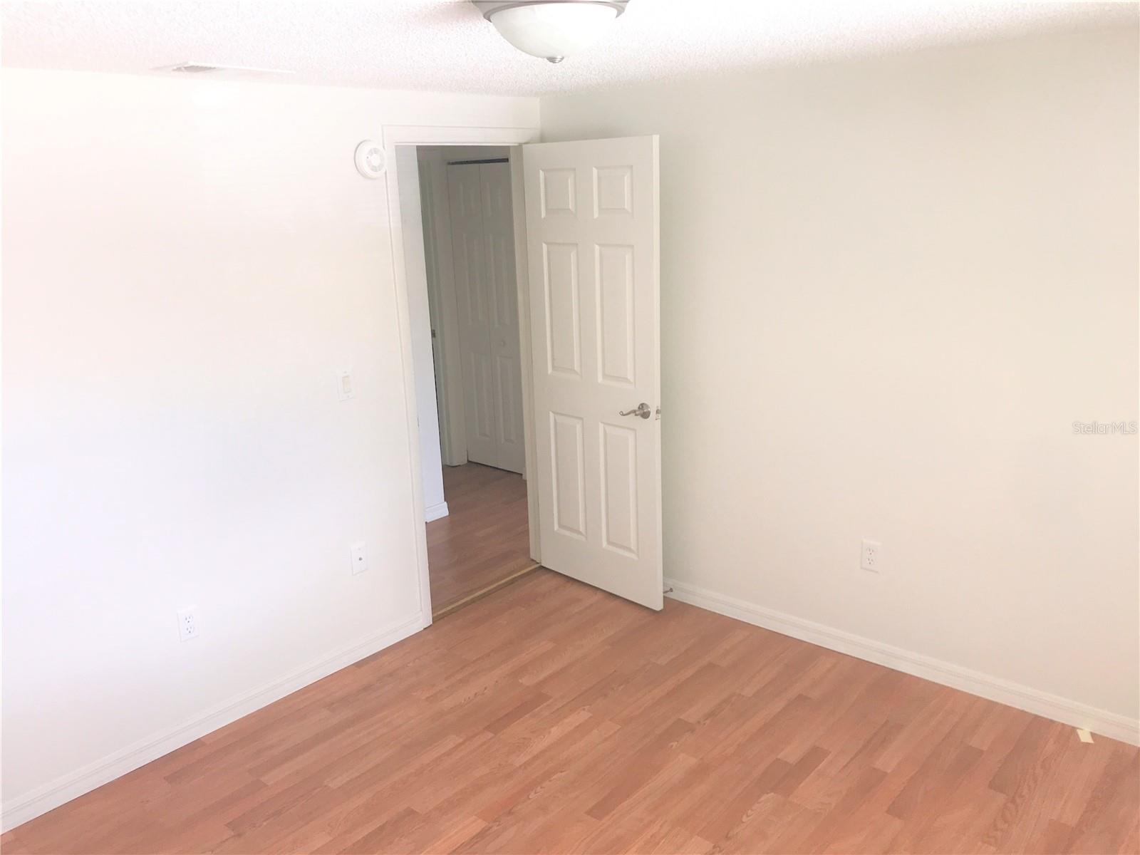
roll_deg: +2.0
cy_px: 428
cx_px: 570
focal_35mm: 28
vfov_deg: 49.7
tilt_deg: -15.0
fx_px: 922
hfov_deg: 63.4
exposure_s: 1/31
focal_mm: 3.99
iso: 20
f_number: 1.8
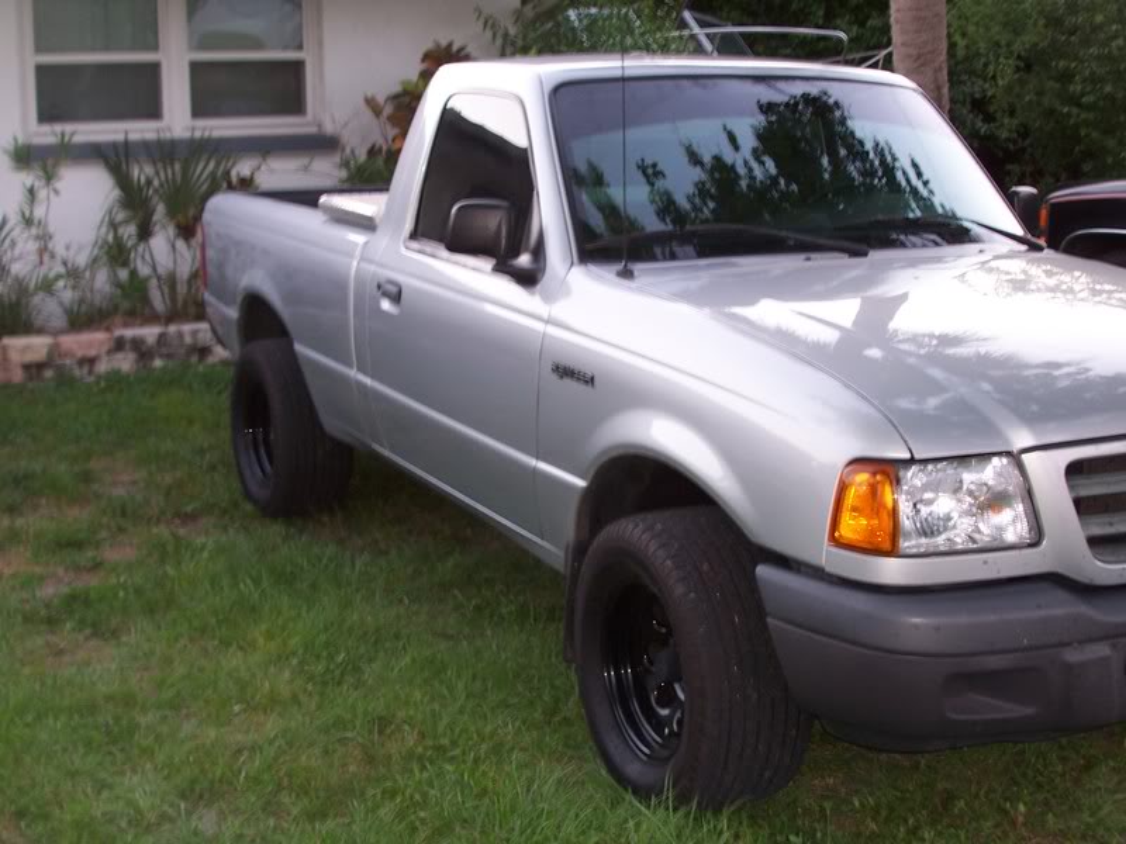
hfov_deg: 38.2
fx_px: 1626
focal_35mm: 50
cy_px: 422
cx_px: 563
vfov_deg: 29.1
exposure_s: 1/2
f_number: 3.4
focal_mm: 8.6
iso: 80
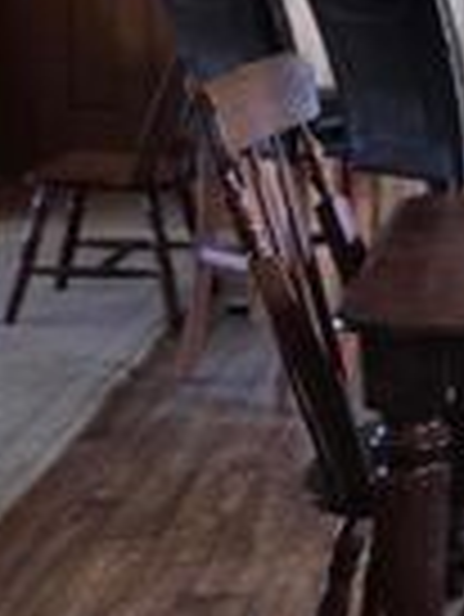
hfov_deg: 11.8
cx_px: 942
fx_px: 1999
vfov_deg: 17.4
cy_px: 124
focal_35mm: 112
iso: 64
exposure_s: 1/120
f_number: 1.8
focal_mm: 5.4
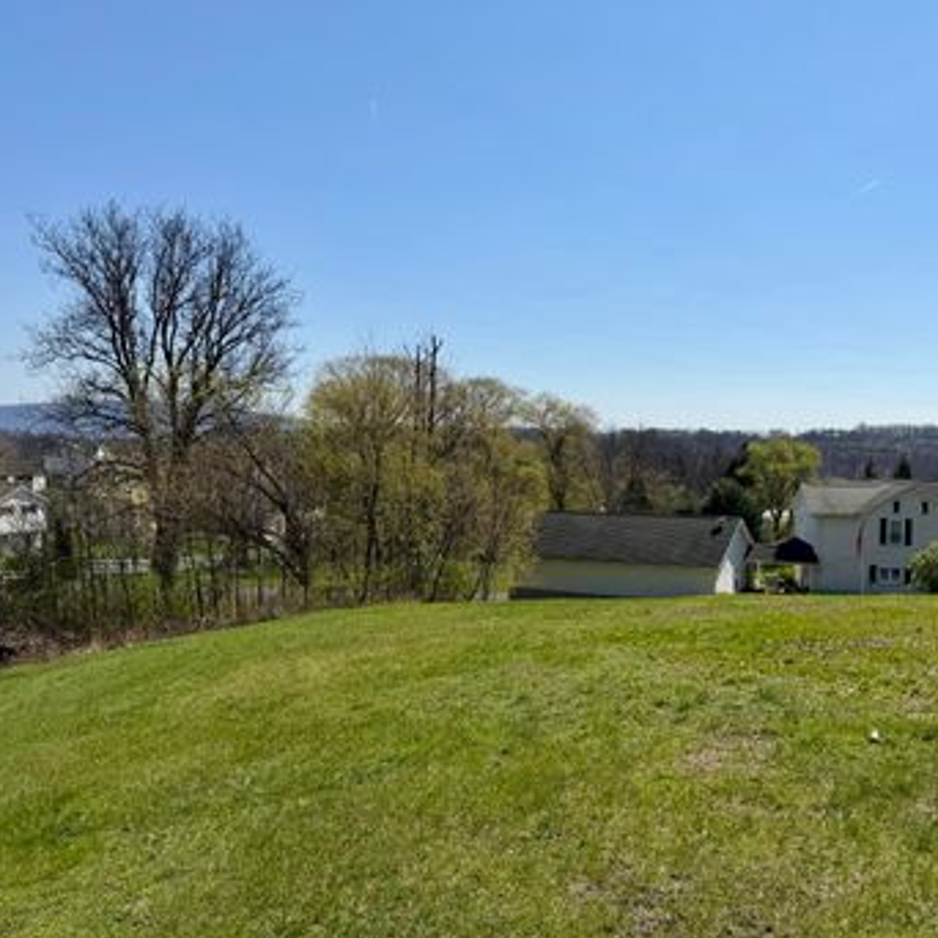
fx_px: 950
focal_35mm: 31
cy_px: 509
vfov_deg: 52.5
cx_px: 527
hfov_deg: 52.4
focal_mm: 6.76
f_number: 1.78
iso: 80
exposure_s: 1/7353
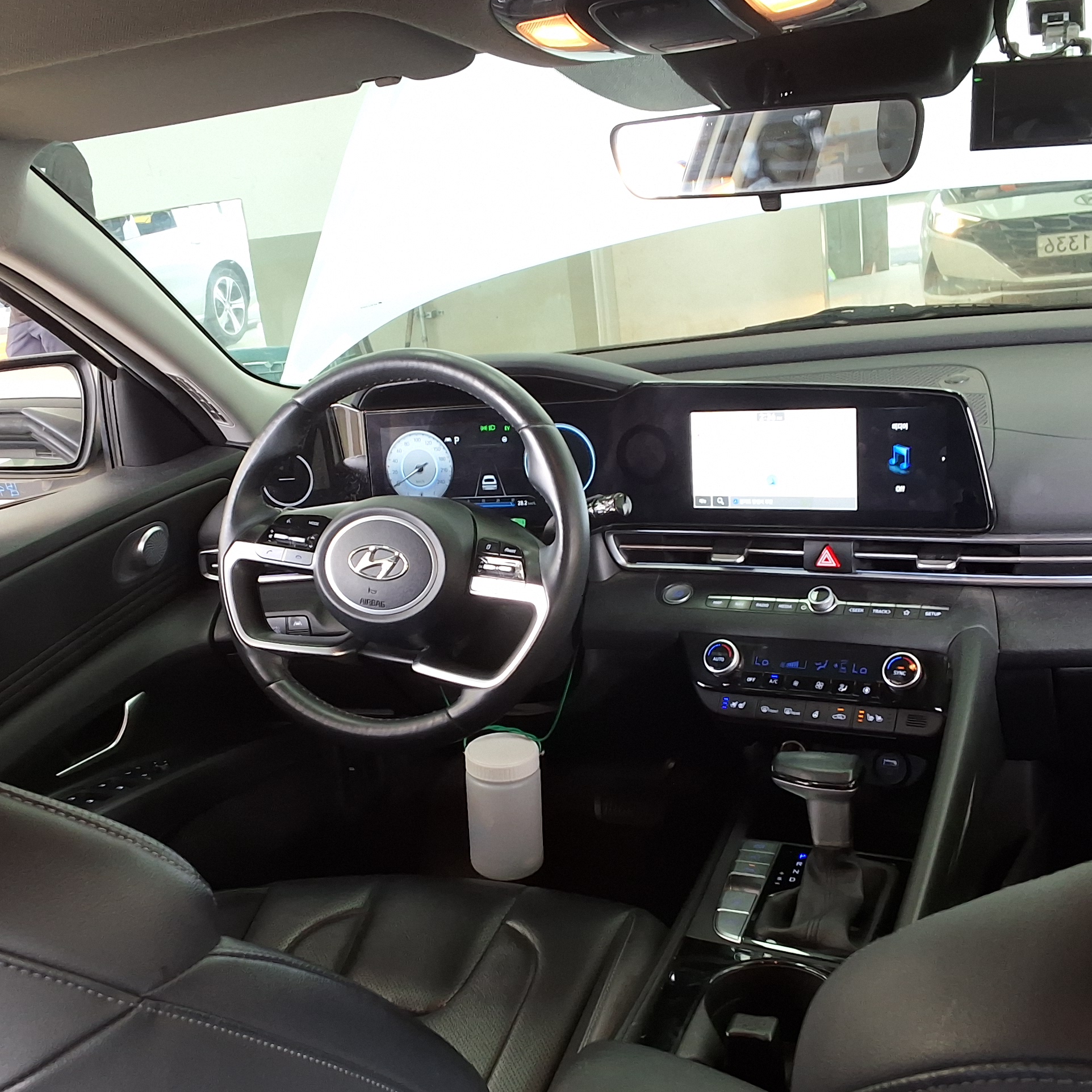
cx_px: 509
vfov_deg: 40.0
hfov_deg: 40.0
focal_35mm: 42
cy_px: 562
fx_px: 1499
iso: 80
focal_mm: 2.91
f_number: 1.9
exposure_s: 1/40
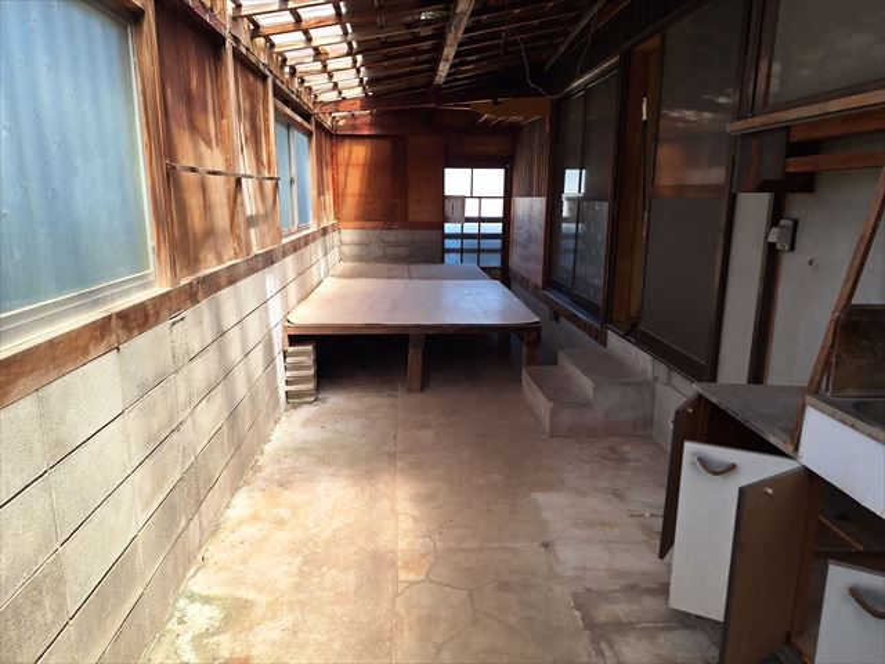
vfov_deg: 58.9
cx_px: 442
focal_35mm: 23
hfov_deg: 73.9
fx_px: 588
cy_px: 332
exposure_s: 1/231
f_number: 1.8
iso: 40
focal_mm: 5.54
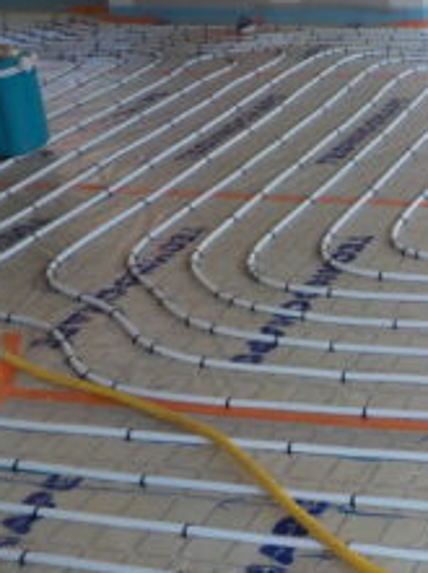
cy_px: 302
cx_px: 571
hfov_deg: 19.7
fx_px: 1124
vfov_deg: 28.6
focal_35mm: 68
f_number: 3.3
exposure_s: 1/50
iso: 125
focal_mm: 4.1
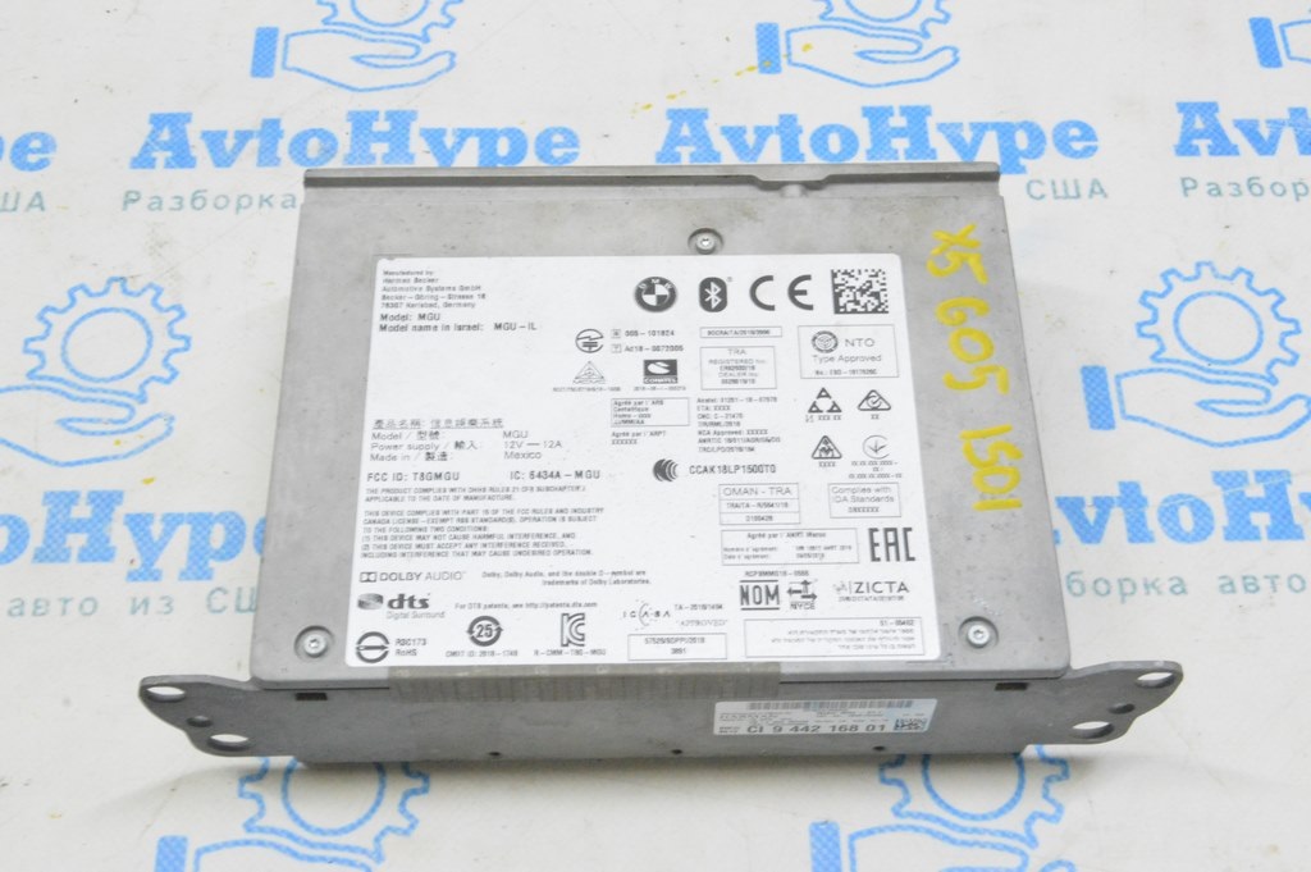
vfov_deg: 28.0
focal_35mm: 48
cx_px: 656
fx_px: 1747
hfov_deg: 41.1
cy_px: 436
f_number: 20
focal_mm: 32
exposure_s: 1/20
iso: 6400
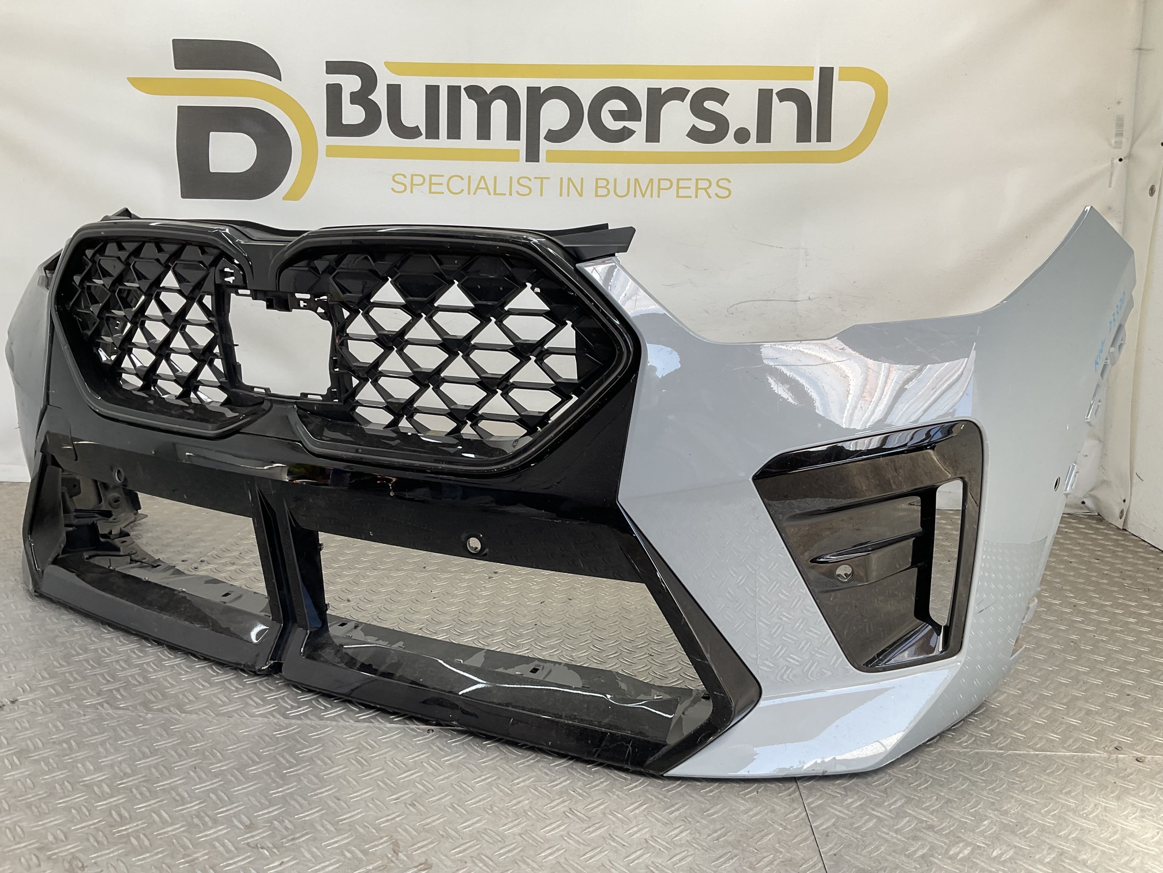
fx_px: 974
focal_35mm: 29
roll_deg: -3.3
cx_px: 582
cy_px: 436
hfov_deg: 61.7
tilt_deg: -10.6
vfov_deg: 48.2
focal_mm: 3
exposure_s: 1/156
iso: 16
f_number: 1.8
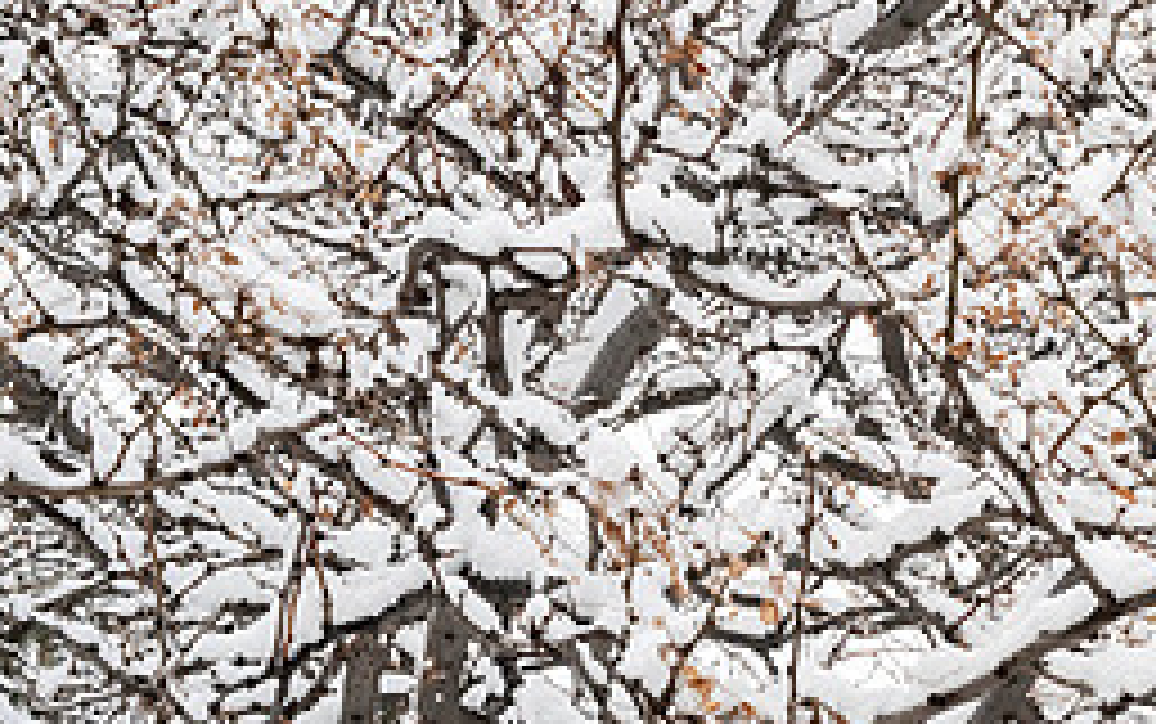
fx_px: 4351
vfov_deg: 9.5
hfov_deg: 14.8
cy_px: 236
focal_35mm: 138
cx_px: 1210
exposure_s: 1/500
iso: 3200
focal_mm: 60
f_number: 25
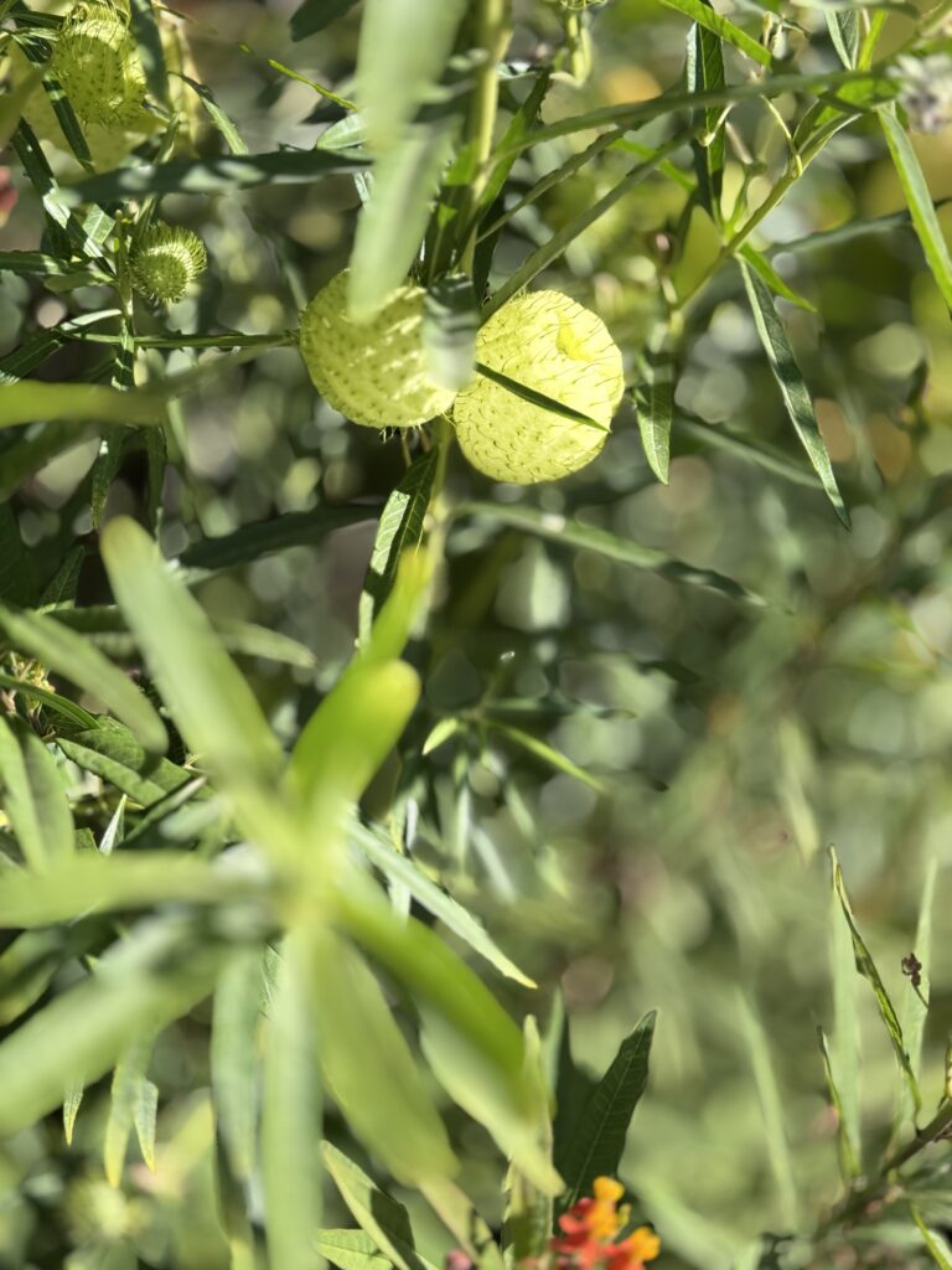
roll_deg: -4.0
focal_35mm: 48
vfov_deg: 39.7
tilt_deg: -22.0
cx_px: 476
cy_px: 635
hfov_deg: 30.3
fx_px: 1760
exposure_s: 1/1923
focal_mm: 6.76
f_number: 1.78
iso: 64
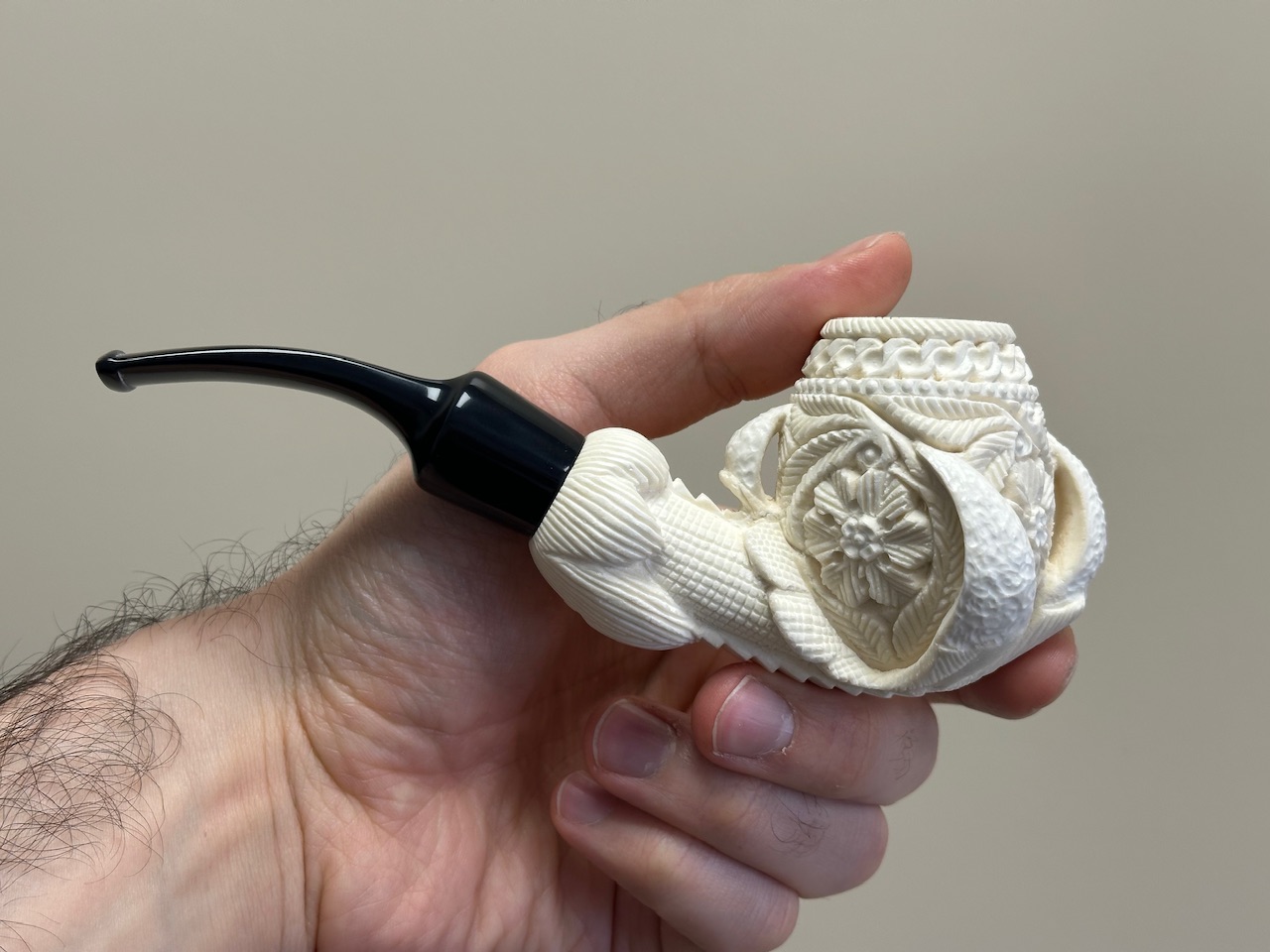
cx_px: 635
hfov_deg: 39.7
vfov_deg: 30.3
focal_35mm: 48
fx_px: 1761
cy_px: 476
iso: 64
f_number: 1.78
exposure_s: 1/121
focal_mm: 6.86
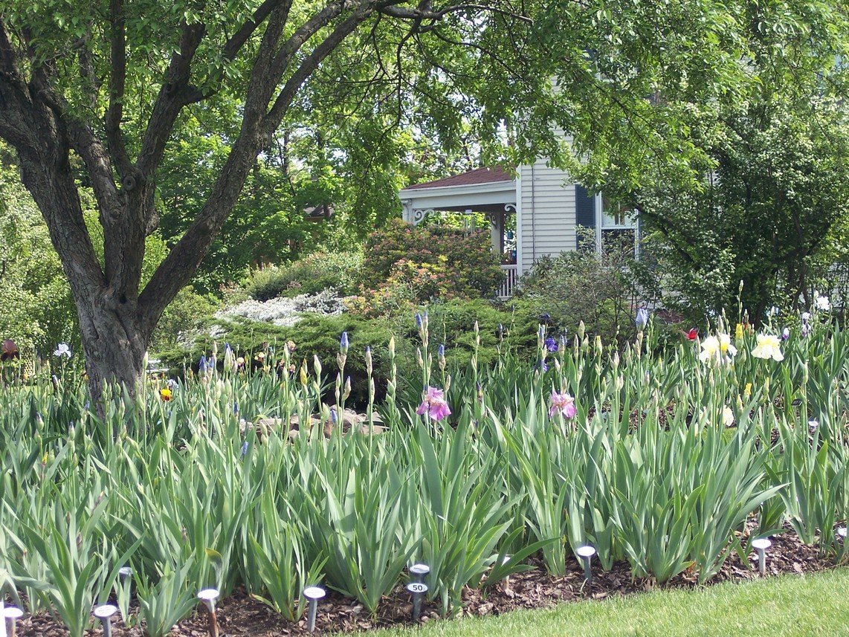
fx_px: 2870
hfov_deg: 16.8
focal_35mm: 117
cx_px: 424
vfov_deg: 12.7
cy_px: 318
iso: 100
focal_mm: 24
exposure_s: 1/125
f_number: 4.8
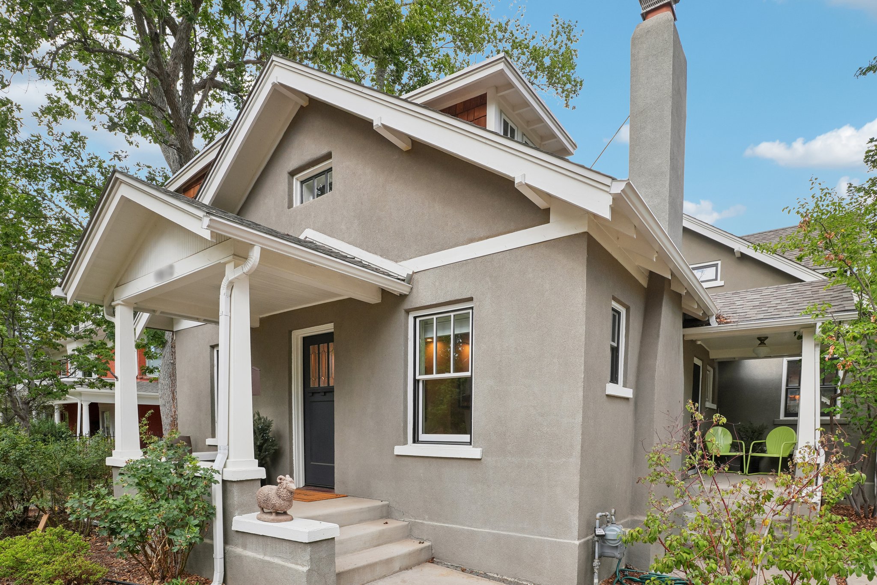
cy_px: 292
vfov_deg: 72.0
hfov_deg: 95.0
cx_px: 438
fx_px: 402
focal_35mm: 16
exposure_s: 1/90
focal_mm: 11
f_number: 8
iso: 100
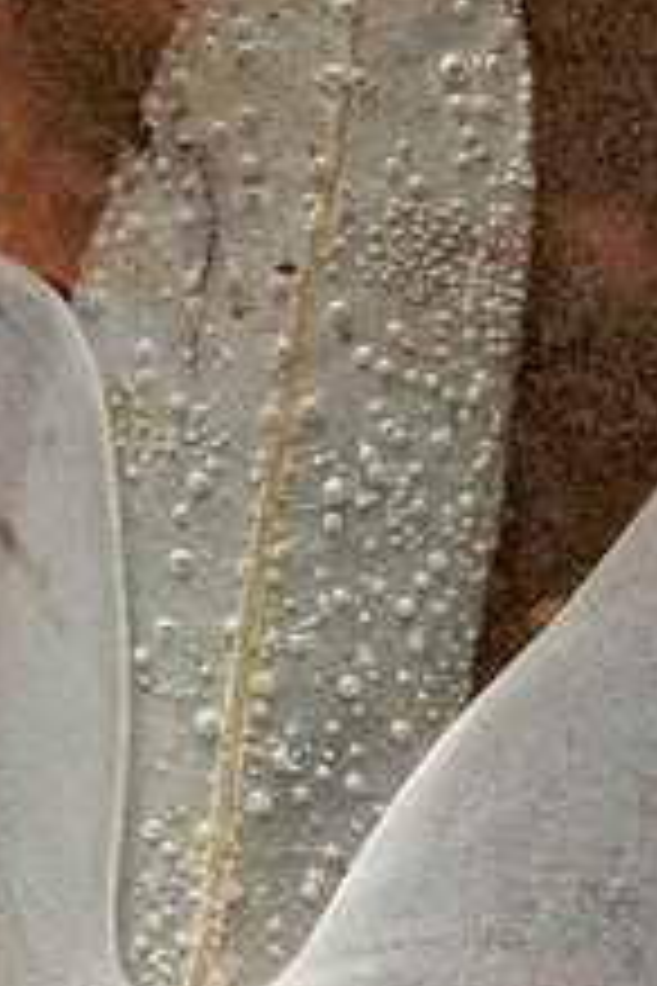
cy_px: 558
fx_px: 16862
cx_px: 198
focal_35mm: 616
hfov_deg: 2.2
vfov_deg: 3.3
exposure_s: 1/250
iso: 1250
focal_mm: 200
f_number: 25
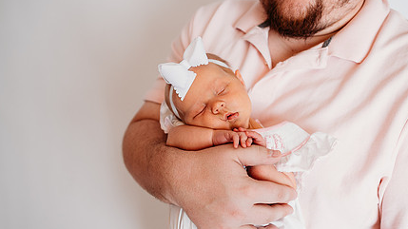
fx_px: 368
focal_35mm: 34
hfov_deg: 58.0
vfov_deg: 34.5
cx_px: 219
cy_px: 142
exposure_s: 1/200
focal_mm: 24
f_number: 2.5
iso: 100
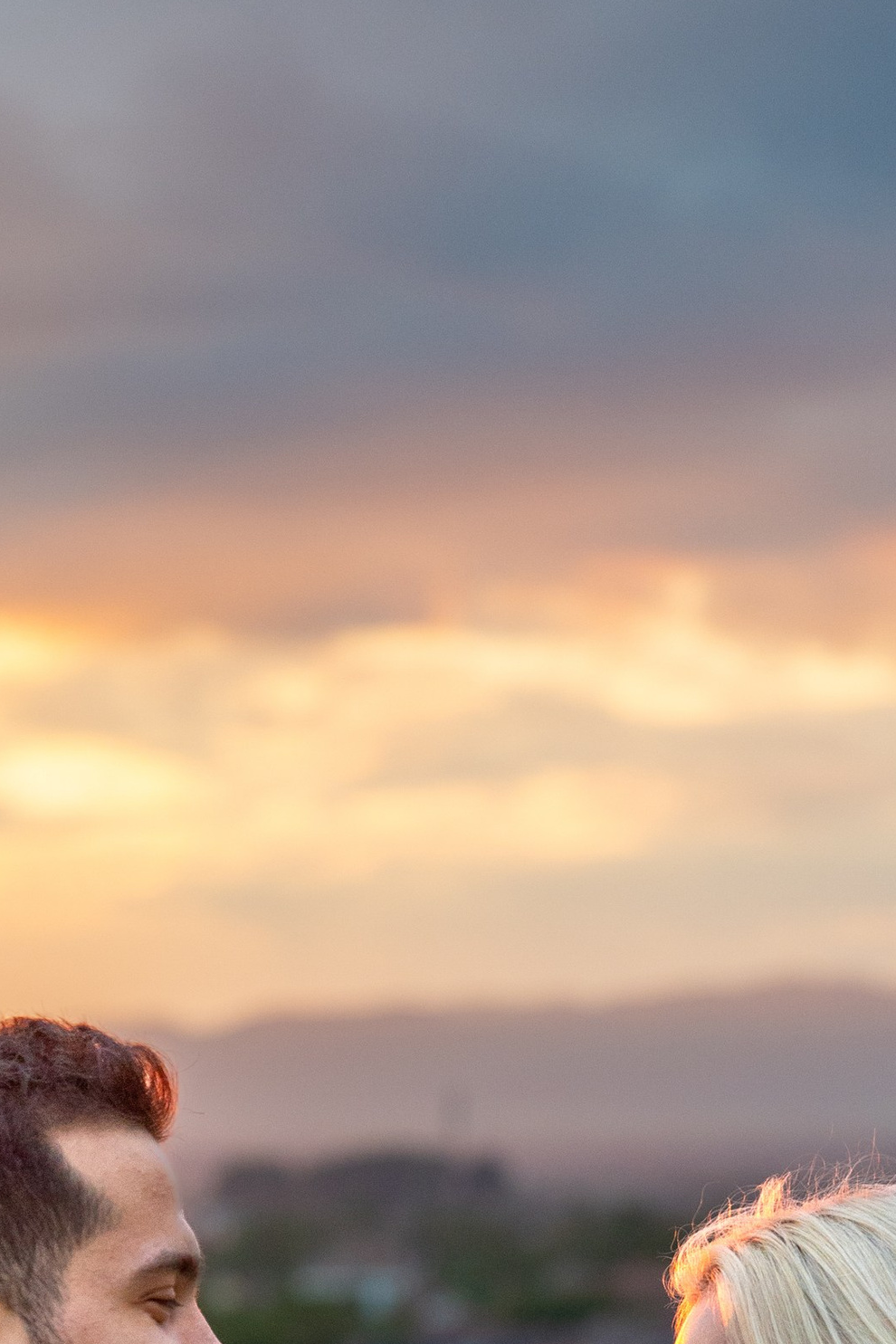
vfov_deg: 11.1
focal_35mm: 181
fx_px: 6757
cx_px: 173
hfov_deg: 7.6
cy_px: 1611
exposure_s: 1/400
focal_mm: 70
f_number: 4
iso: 1000
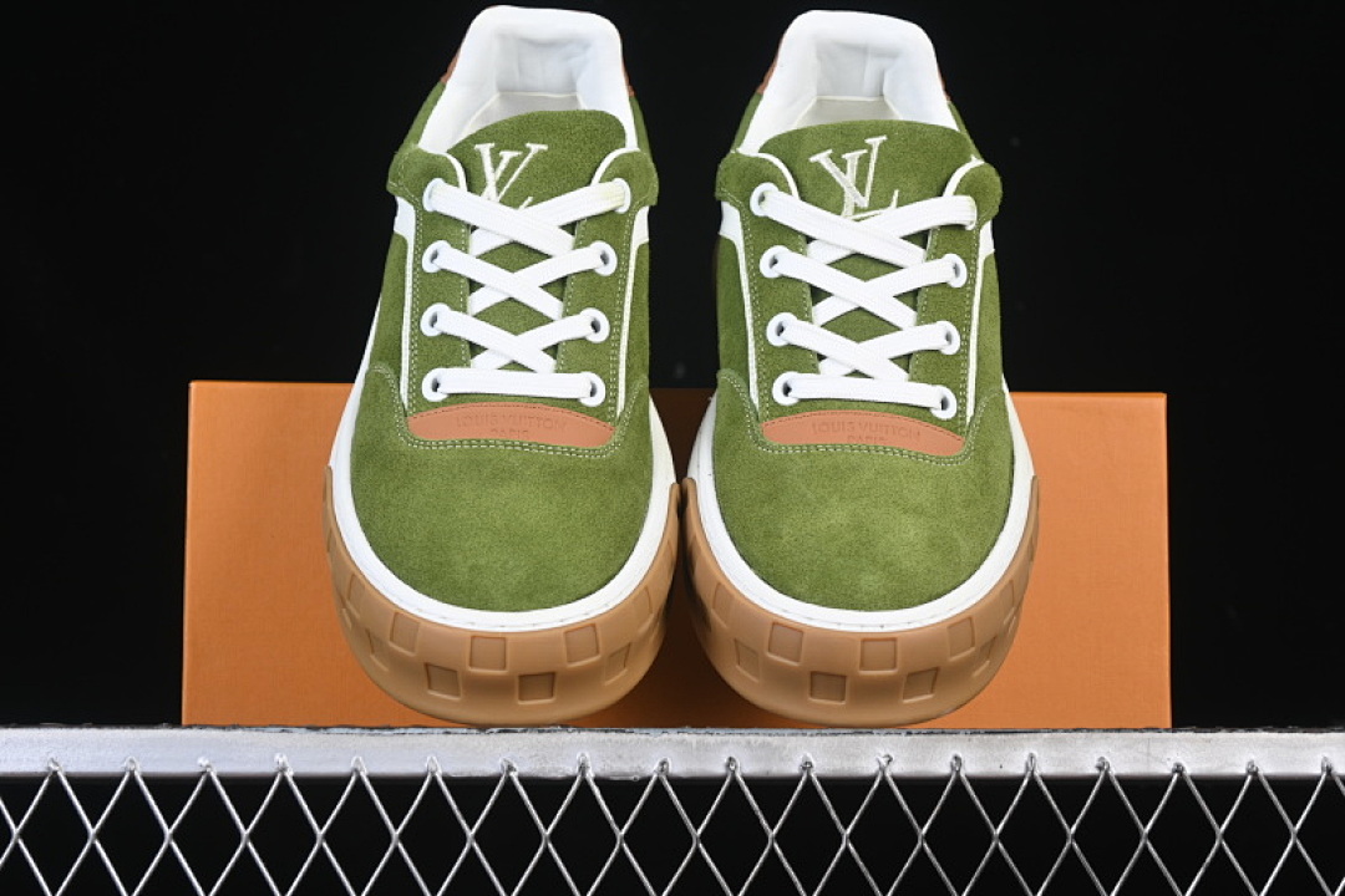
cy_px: 448
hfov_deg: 27.0
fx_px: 2802
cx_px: 672
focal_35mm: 75
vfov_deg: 18.2
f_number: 7.1
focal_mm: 50
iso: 160
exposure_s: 1/80
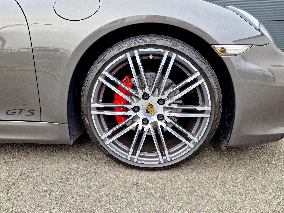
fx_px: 189
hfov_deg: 73.9
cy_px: 106
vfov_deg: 58.9
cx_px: 142
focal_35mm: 23
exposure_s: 1/180
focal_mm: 5.4
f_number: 1.8
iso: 50
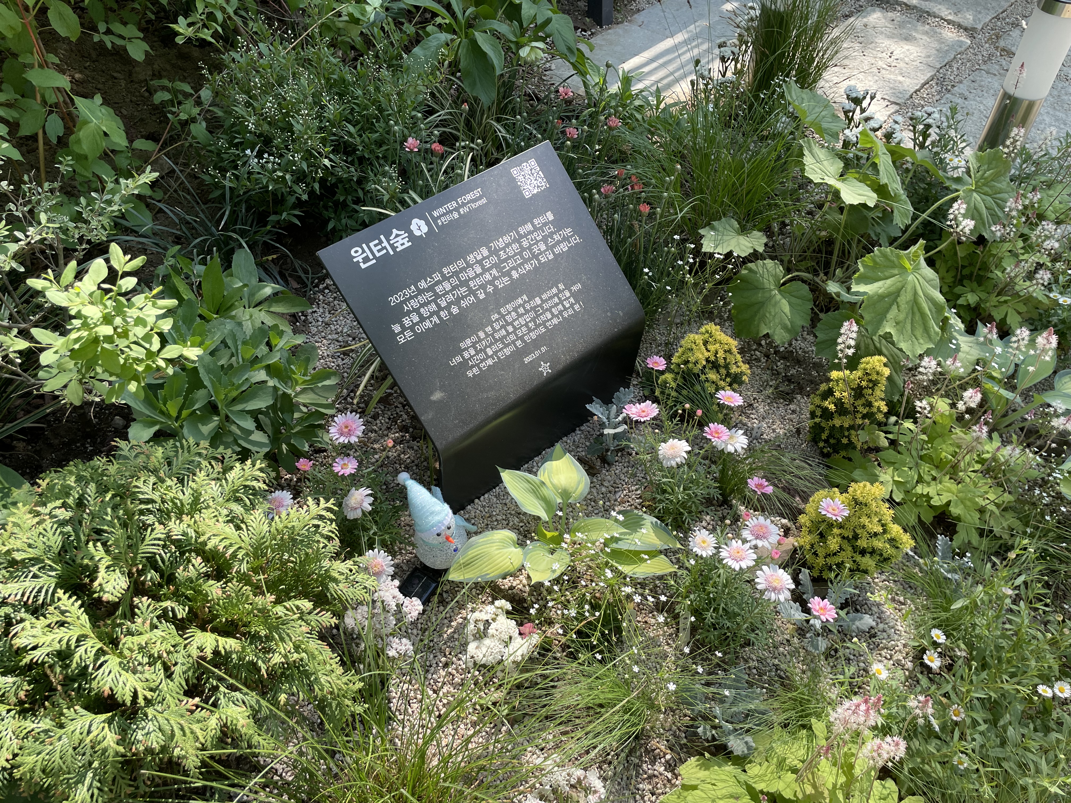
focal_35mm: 26
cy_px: 402
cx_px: 536
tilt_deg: -44.9
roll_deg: +4.2
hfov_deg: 67.3
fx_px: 804
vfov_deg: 53.1
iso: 32
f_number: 1.6
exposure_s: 1/744
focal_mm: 4.2
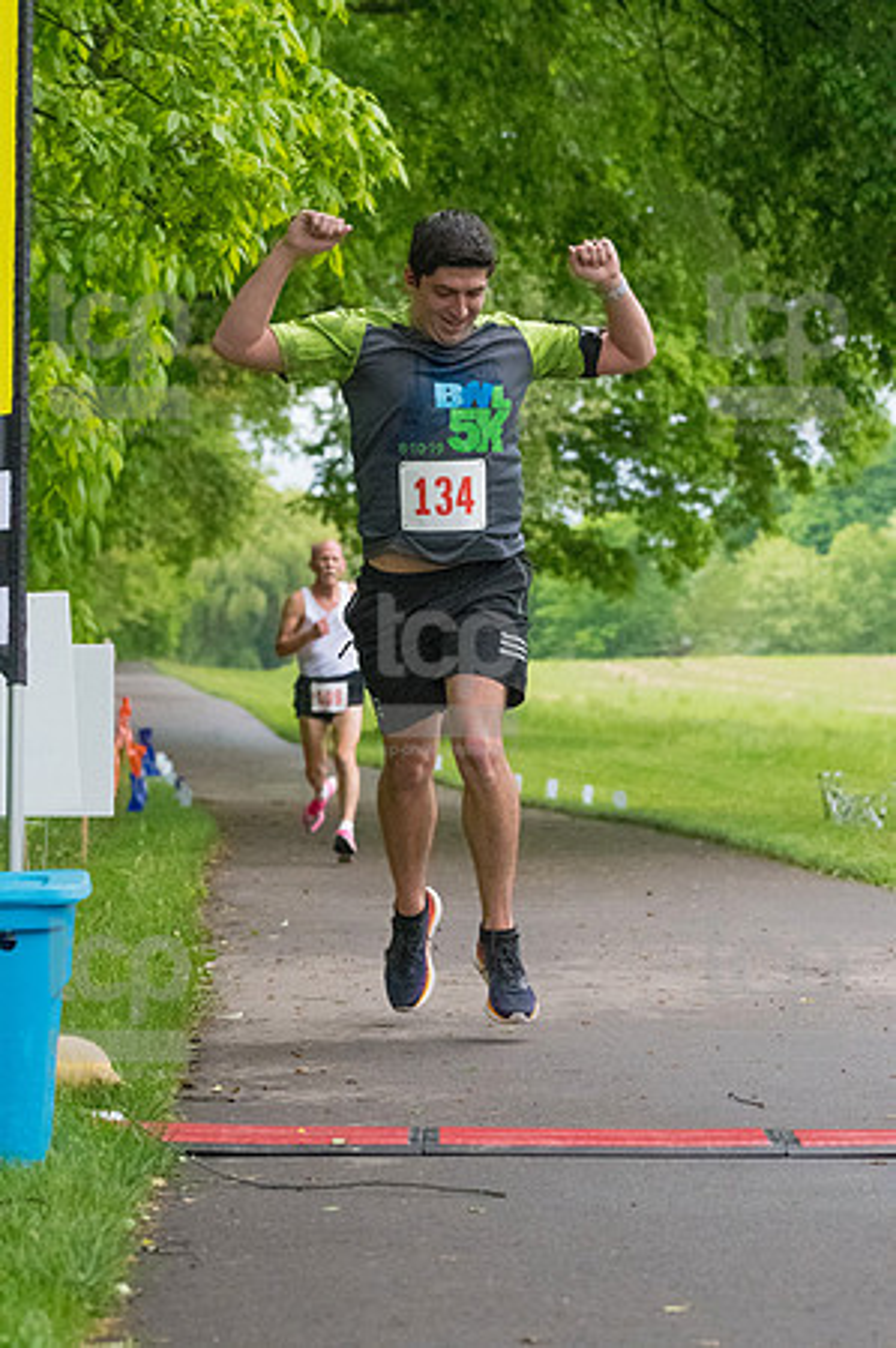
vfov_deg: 13.7
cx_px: 448
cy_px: 674
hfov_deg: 9.1
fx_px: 5613
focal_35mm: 150
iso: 6400
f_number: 5.6
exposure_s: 1/1250
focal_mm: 100
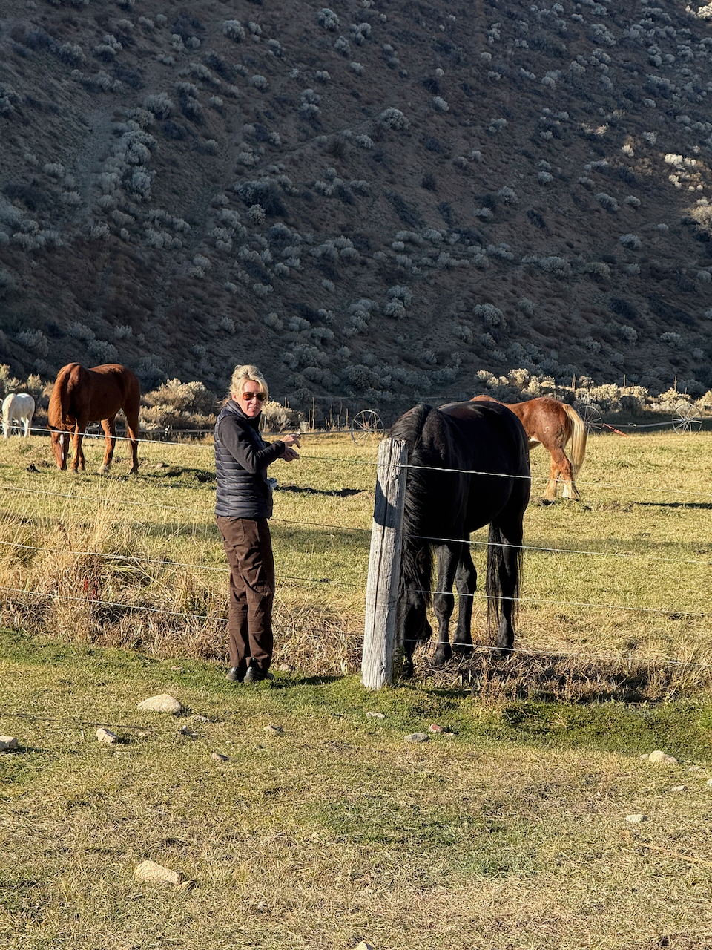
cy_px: 475
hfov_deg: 12.3
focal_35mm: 120
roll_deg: +0.0
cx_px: 356
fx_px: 3291
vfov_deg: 16.4
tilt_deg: +0.3
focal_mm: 15.66
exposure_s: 1/721
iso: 50
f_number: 2.8
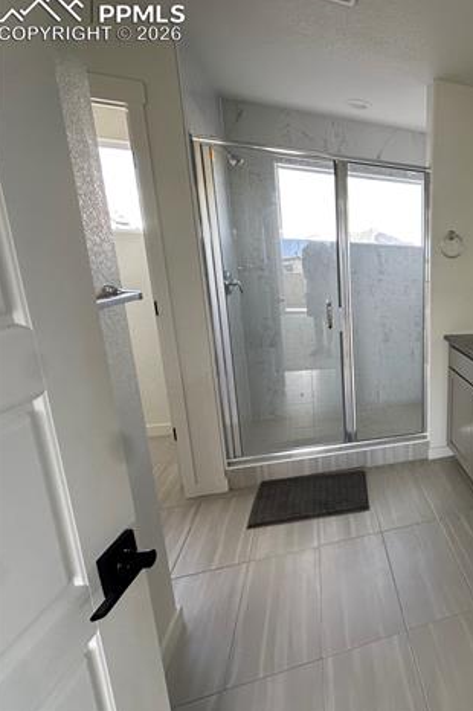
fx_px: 395
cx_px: 482
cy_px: 353
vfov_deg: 84.0
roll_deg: -2.7
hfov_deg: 49.4
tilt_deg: -13.3
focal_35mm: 20
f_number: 2.2
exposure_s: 1/99
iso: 100
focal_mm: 2.22
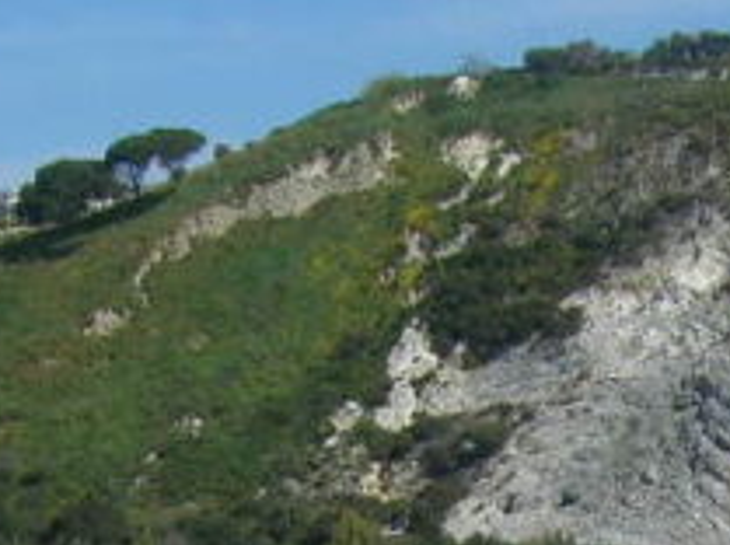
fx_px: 3179
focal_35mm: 151
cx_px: 845
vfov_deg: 9.4
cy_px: 952
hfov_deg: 12.8
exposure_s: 1/500
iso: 50
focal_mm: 5.8
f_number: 4.9
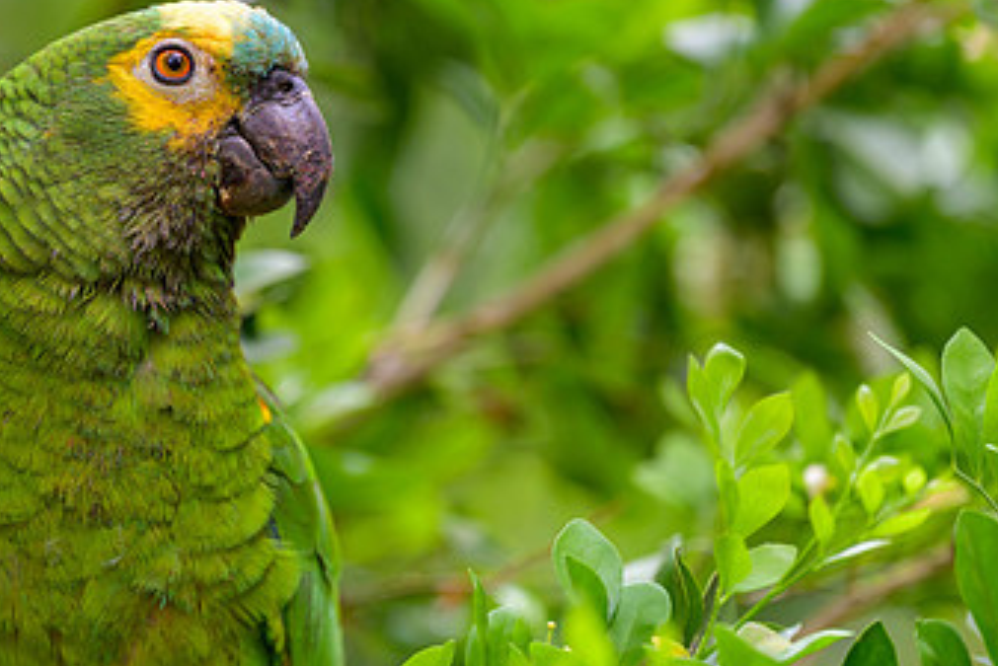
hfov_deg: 2.7
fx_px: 21160
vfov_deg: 1.8
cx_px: 318
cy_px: 399
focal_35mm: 763
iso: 320
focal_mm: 400
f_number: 2.8
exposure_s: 1/1250
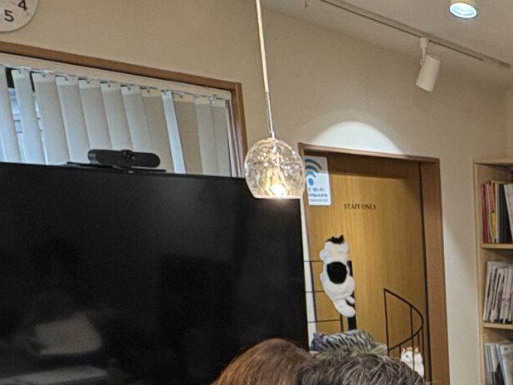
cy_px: 478
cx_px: 633
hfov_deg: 28.4
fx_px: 859
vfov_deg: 22.9
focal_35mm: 58
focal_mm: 2.22
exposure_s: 1/50
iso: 200
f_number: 2.2
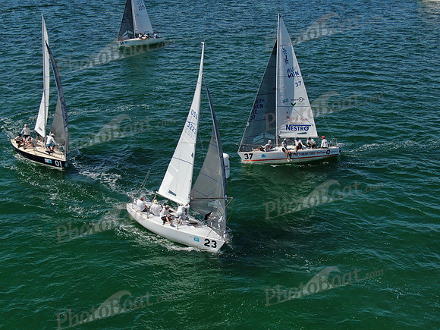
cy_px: 165
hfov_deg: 40.4
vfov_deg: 30.9
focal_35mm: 47
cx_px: 220
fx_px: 597
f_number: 3.8
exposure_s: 1/1250
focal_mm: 8.42
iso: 100
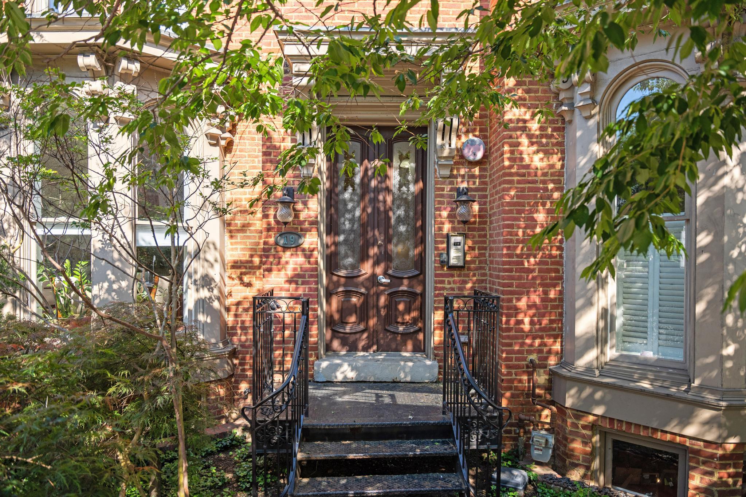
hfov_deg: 73.7
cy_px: 248
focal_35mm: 24
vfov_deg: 53.1
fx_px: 497
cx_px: 373
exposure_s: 1/800
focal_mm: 24
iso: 200
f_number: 2.8
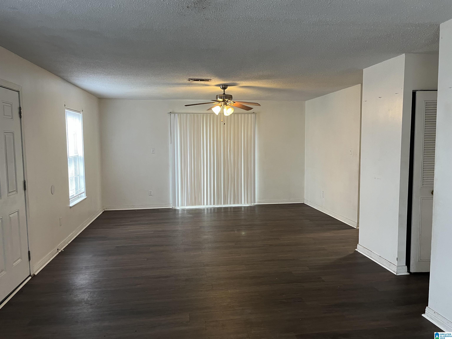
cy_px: 170
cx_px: 226
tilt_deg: -1.9
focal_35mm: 26
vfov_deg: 53.1
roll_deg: +2.1
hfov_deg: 67.3
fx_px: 339
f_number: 1.6
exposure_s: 1/60
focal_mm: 5.1
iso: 200
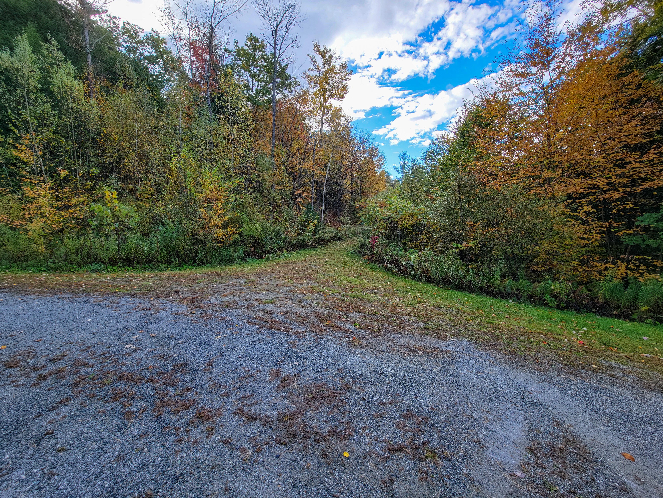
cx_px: 332
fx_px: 249
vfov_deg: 89.9
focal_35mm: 13
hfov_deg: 106.2
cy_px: 249
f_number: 2.2
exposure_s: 1/230
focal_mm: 2.2
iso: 50
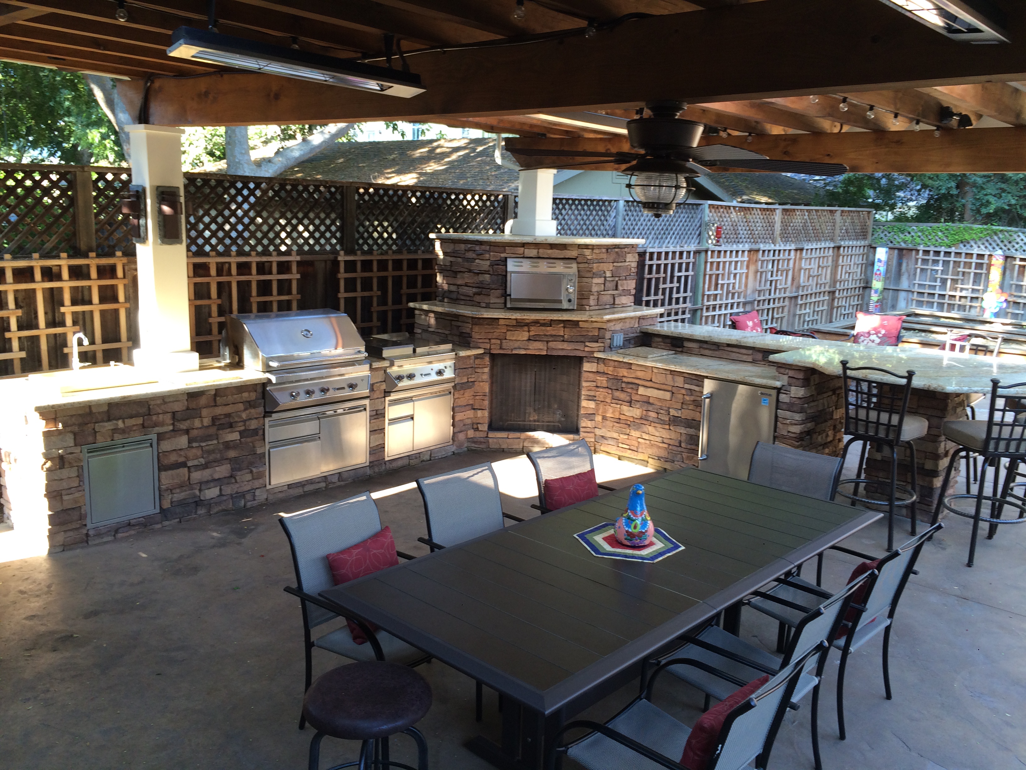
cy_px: 385
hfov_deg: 61.7
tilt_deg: -13.4
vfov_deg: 48.2
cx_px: 513
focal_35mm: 29
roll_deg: -2.3
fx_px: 860
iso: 50
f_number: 2.2
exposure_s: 1/60
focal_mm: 4.15
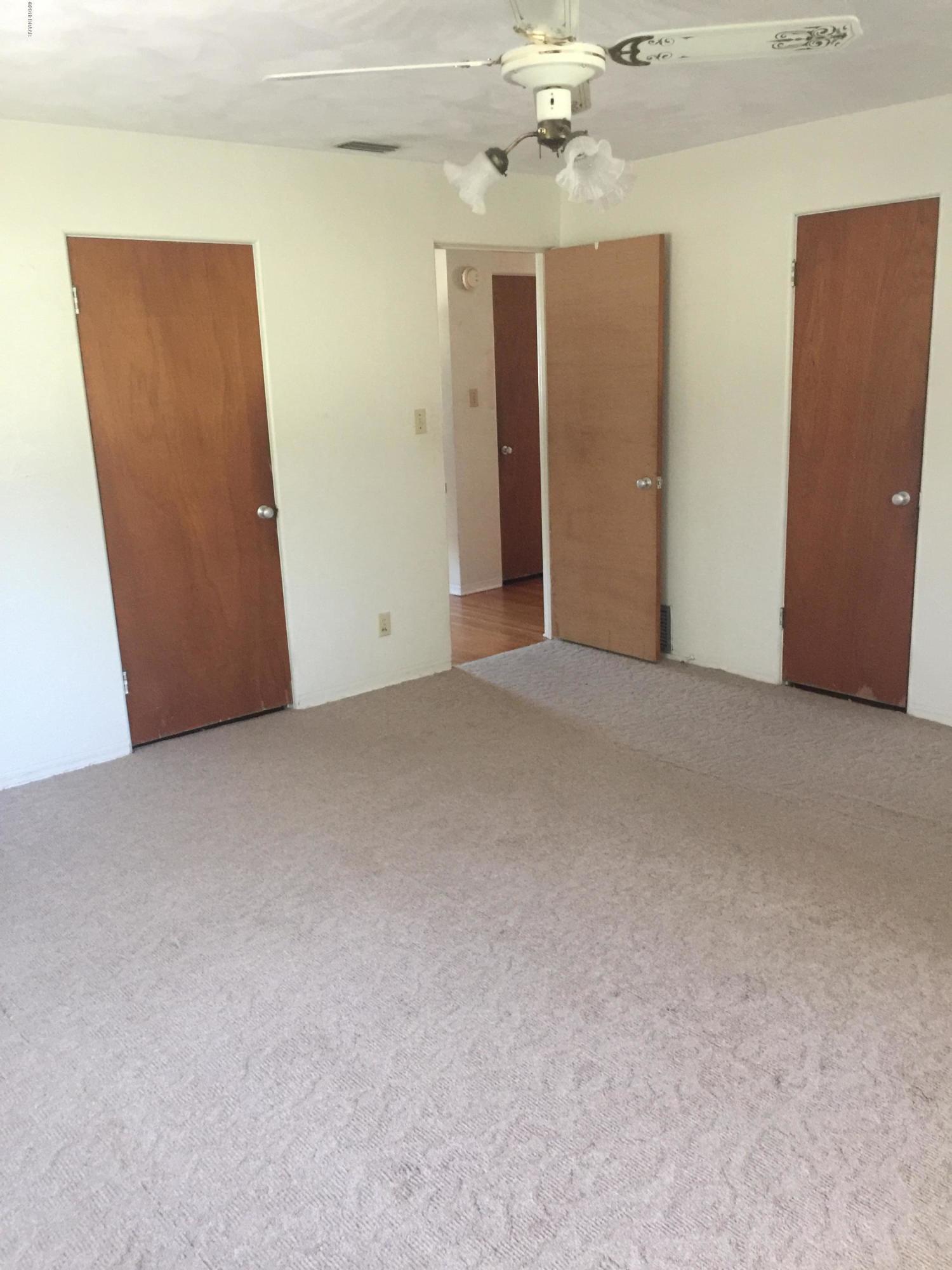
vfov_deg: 61.7
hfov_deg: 48.2
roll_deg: +2.1
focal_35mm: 29
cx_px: 476
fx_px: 1063
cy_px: 635
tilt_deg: -14.5
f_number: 2.2
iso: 160
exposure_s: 1/17
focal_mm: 4.15
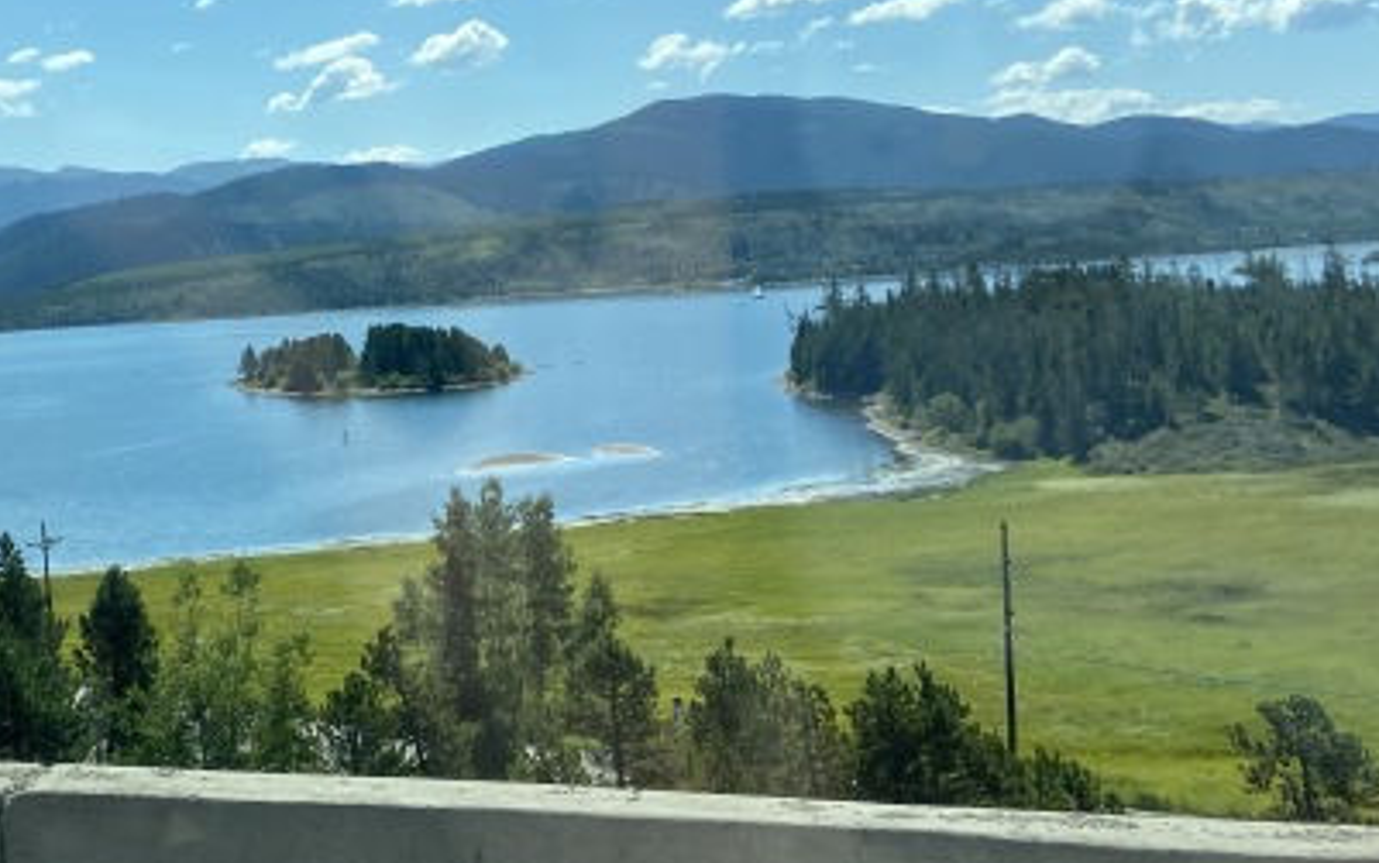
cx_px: 316
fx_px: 2068
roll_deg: +1.9
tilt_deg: -1.3
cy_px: 296
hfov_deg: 35.9
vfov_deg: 23.5
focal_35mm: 55
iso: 32
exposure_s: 1/3401
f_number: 1.8
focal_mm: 4.25
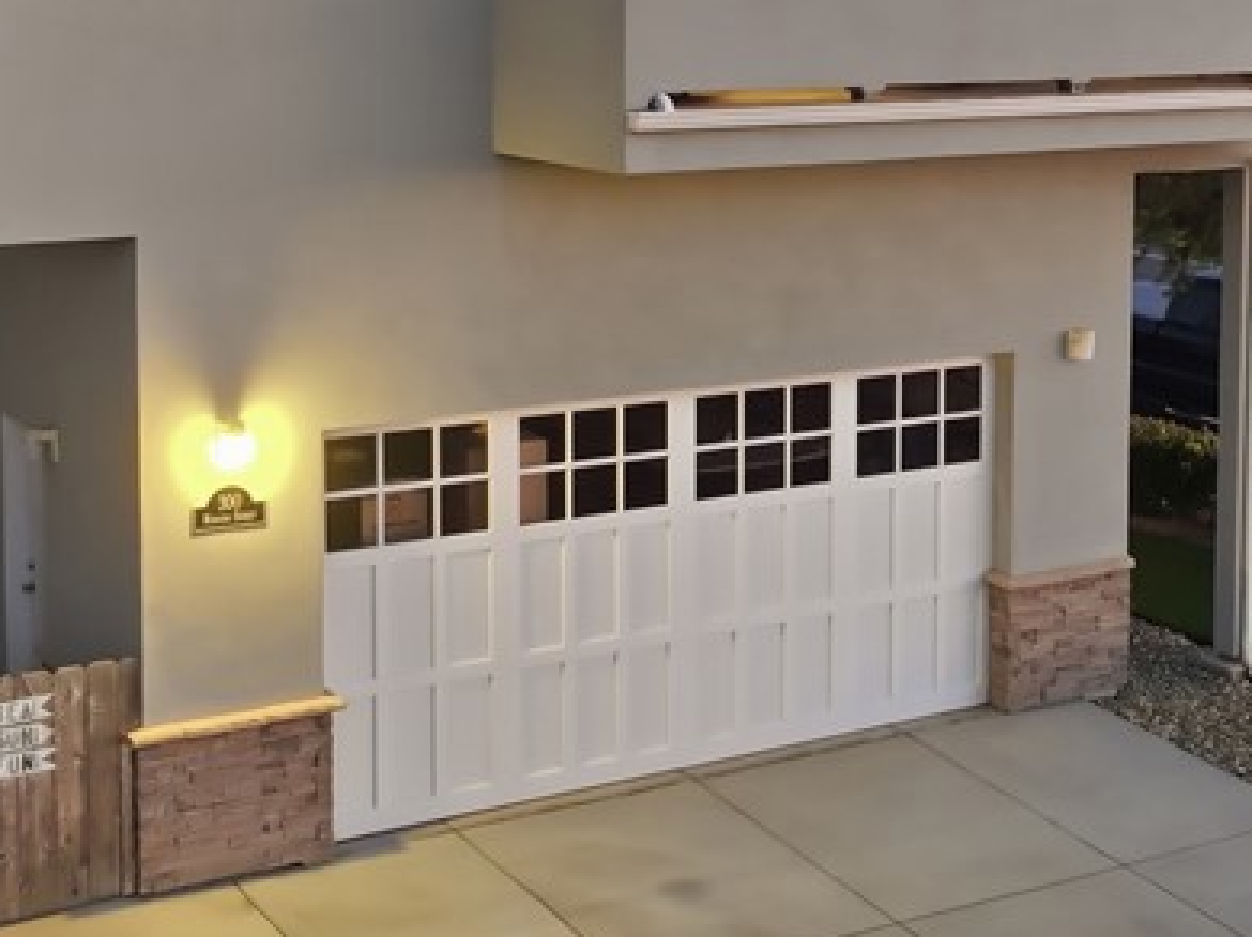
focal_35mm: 63
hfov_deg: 30.7
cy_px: 152
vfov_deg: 22.8
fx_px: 2277
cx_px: 735
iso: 540
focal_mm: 12.3
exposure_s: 1/13
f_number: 2.8
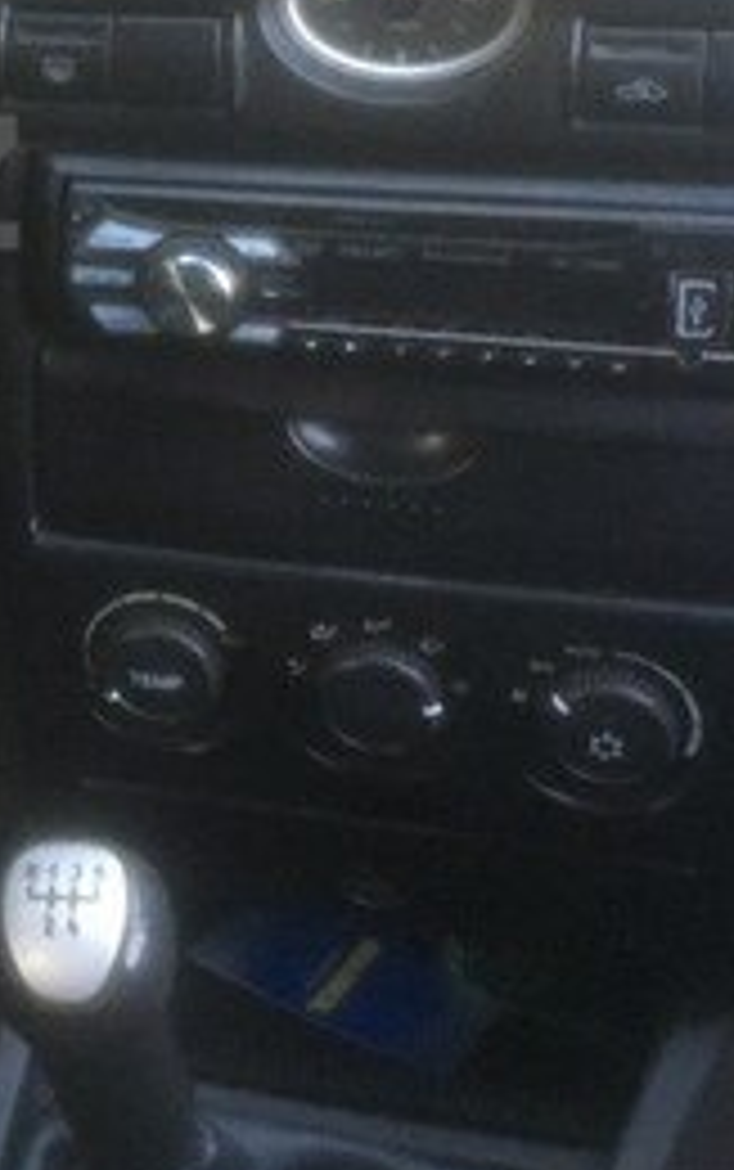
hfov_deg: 15.2
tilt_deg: -29.2
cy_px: 182
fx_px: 2491
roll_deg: +12.0
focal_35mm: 78
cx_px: -441
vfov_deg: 25.8
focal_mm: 4.15
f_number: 2.2
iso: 200
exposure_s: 1/17
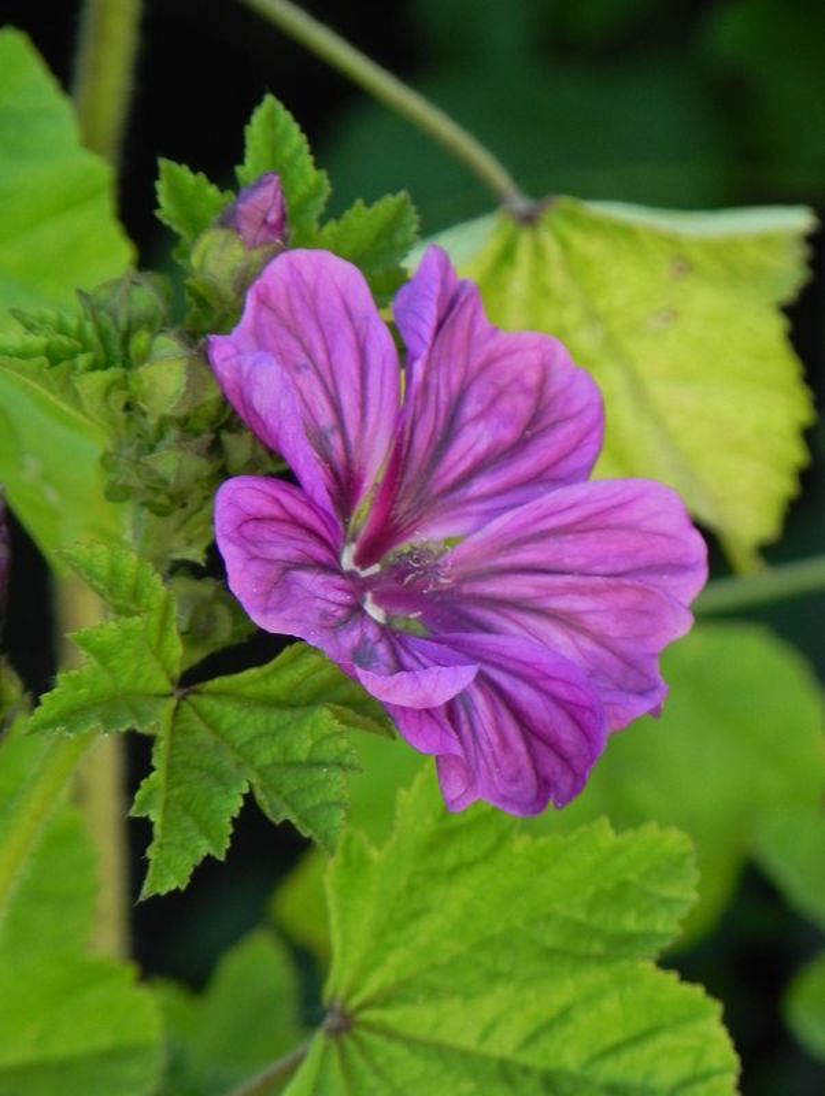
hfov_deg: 3.1
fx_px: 15252
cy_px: 548
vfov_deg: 4.1
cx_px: 412
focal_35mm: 481
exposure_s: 1/60
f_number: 5
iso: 160
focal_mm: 85.6
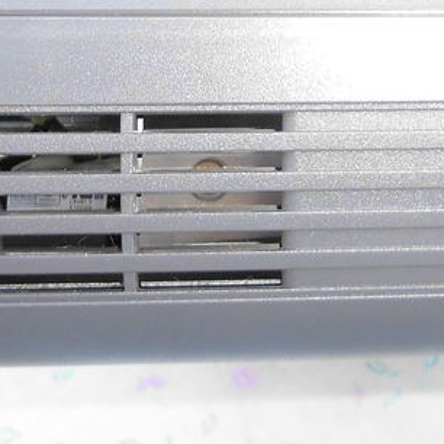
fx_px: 1088
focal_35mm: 75
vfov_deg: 22.1
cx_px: 418
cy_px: -9
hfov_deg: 22.4
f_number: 3.2
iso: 100
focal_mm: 4.6
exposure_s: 1/60
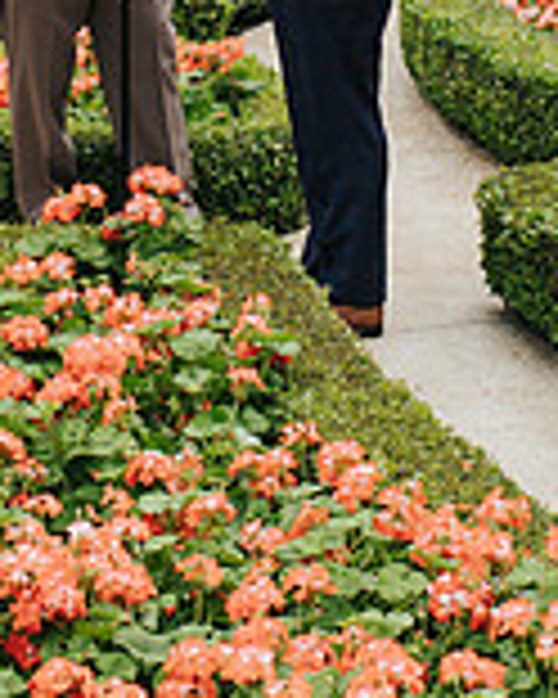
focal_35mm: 179
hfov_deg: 8.6
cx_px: 31
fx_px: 3695
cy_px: -78
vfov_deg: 10.6
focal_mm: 35
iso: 320
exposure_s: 1/800
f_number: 3.5
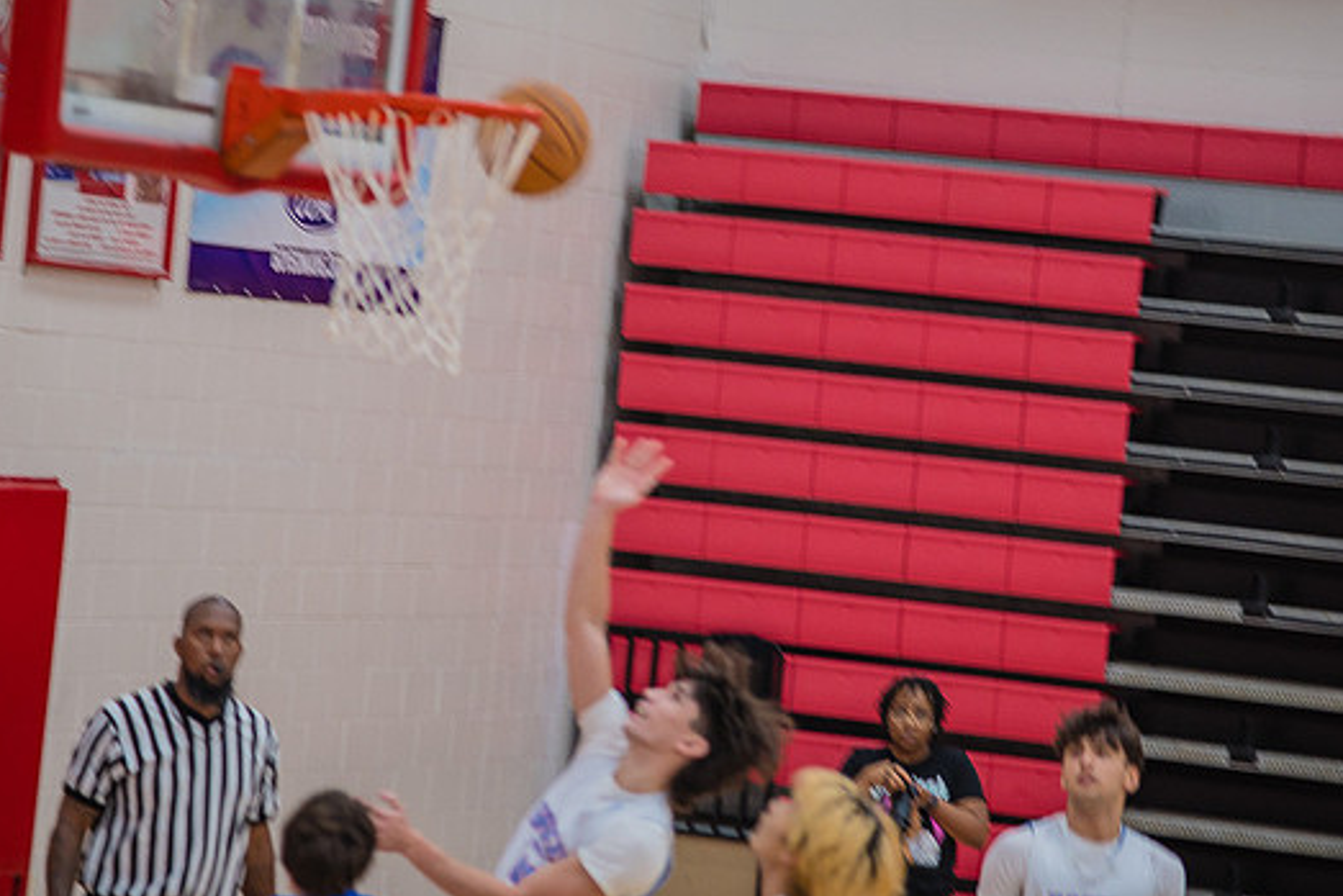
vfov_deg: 7.1
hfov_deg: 10.6
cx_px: 675
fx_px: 7239
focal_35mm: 194
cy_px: 408
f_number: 5.3
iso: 1000
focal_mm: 175
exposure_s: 1/250
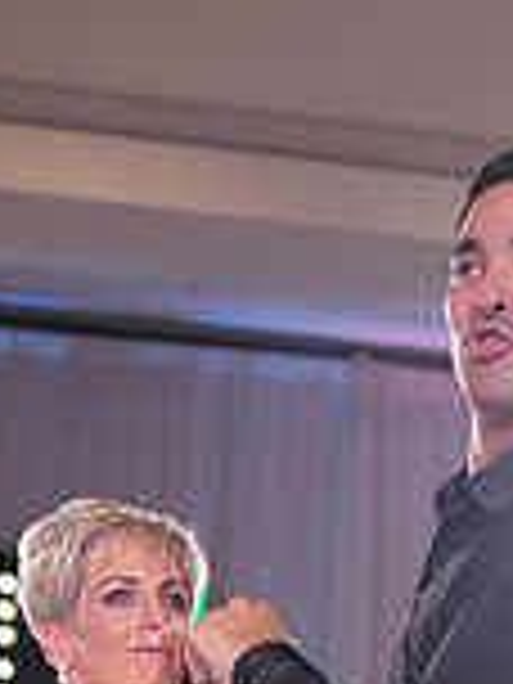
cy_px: 1004
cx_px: 457
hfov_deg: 5.2
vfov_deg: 6.9
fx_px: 5592
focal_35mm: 283
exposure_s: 1/400
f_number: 4
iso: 2000
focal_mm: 77
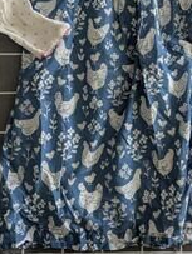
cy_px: 66
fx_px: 332
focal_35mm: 45
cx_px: 152
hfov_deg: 31.5
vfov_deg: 40.9
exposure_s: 1/117
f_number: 1.85
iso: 1975
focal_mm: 6.81
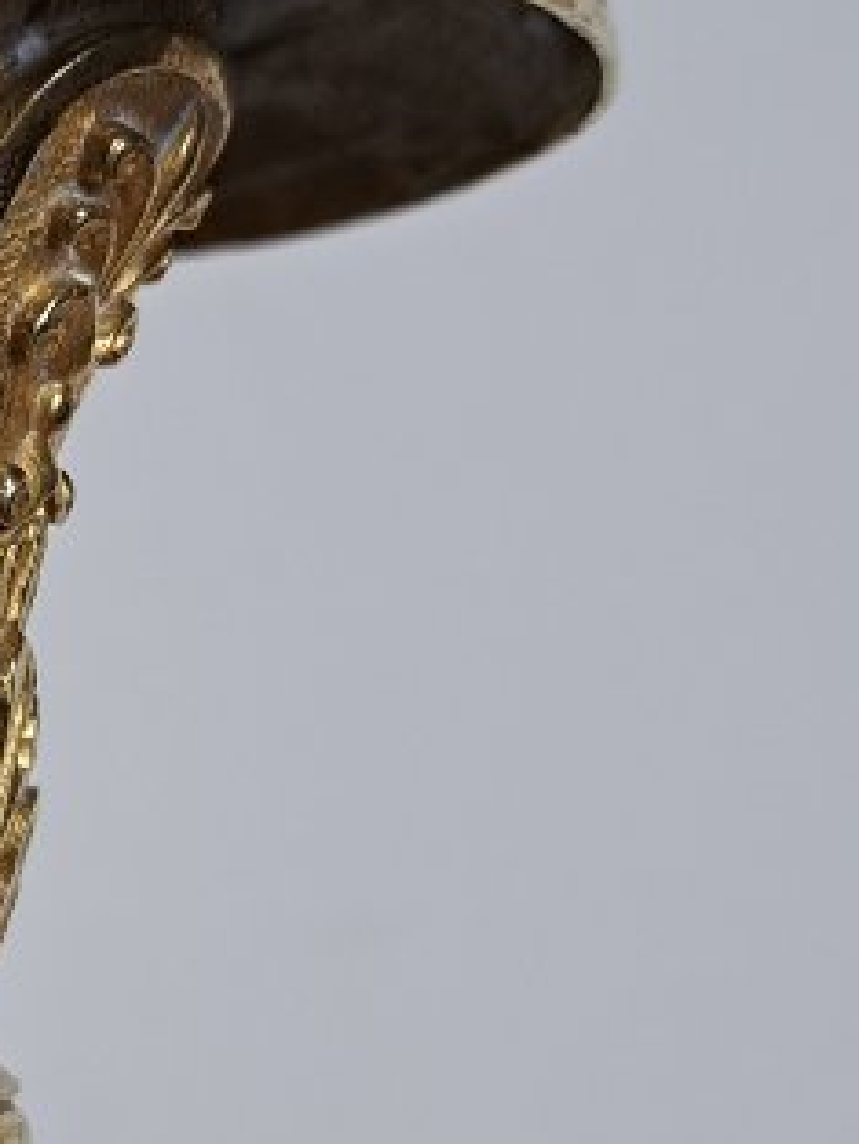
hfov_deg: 15.2
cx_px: -322
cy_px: 724
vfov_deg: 21.3
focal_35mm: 92
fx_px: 3042
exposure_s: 1/60
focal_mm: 5.23
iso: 100
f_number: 1.8
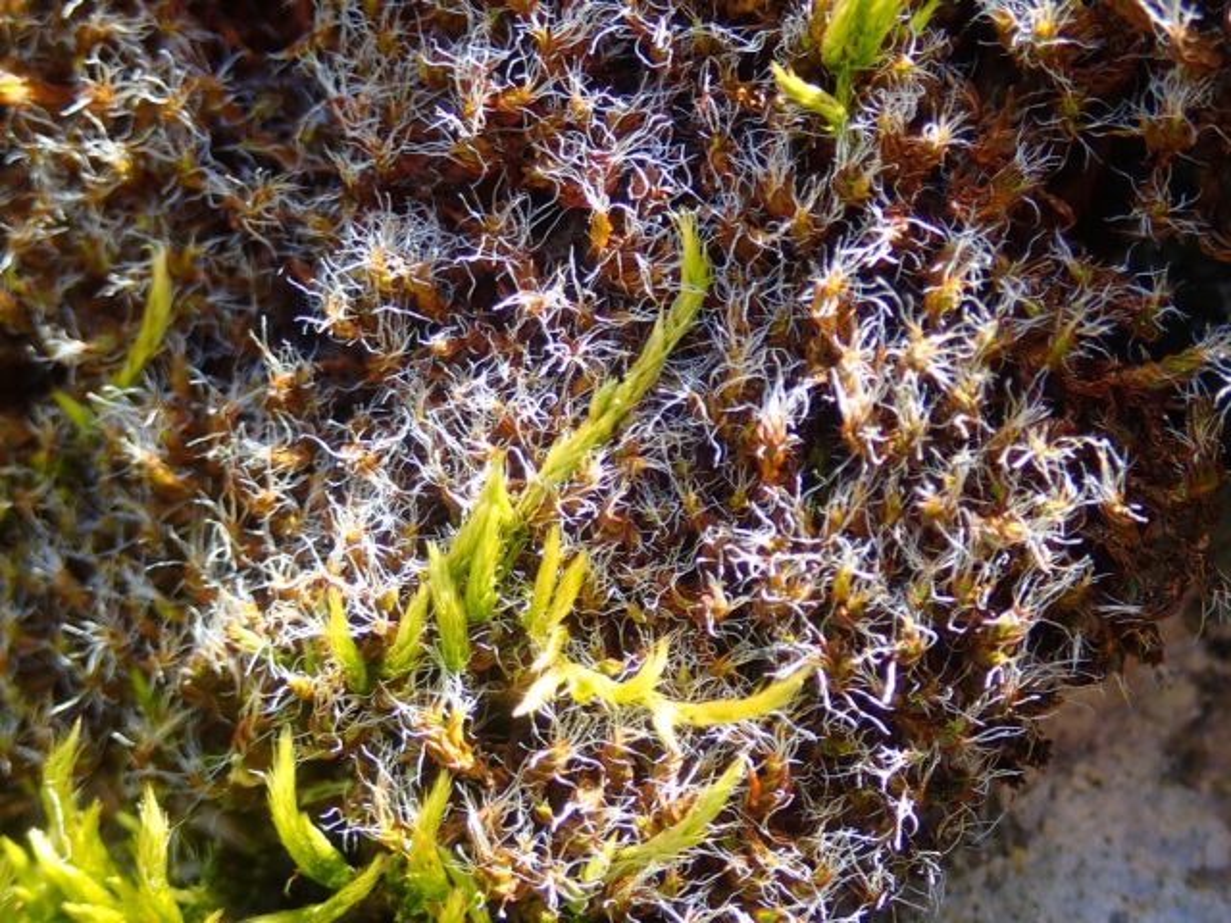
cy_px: 462
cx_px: 616
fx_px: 2489
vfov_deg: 21.0
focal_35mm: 70
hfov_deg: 27.8
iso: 100
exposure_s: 1/100
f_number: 4
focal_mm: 12.6
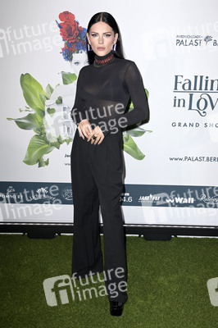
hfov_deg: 29.8
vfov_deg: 43.6
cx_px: 109
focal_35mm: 45
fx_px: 409
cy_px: 164
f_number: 6.3
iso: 640
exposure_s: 1/250
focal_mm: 45
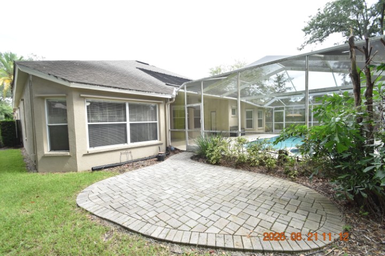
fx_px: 160
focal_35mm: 15
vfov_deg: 77.3
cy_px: 128
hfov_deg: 100.4
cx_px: 192
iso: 400
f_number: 8
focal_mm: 10
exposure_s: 1/250
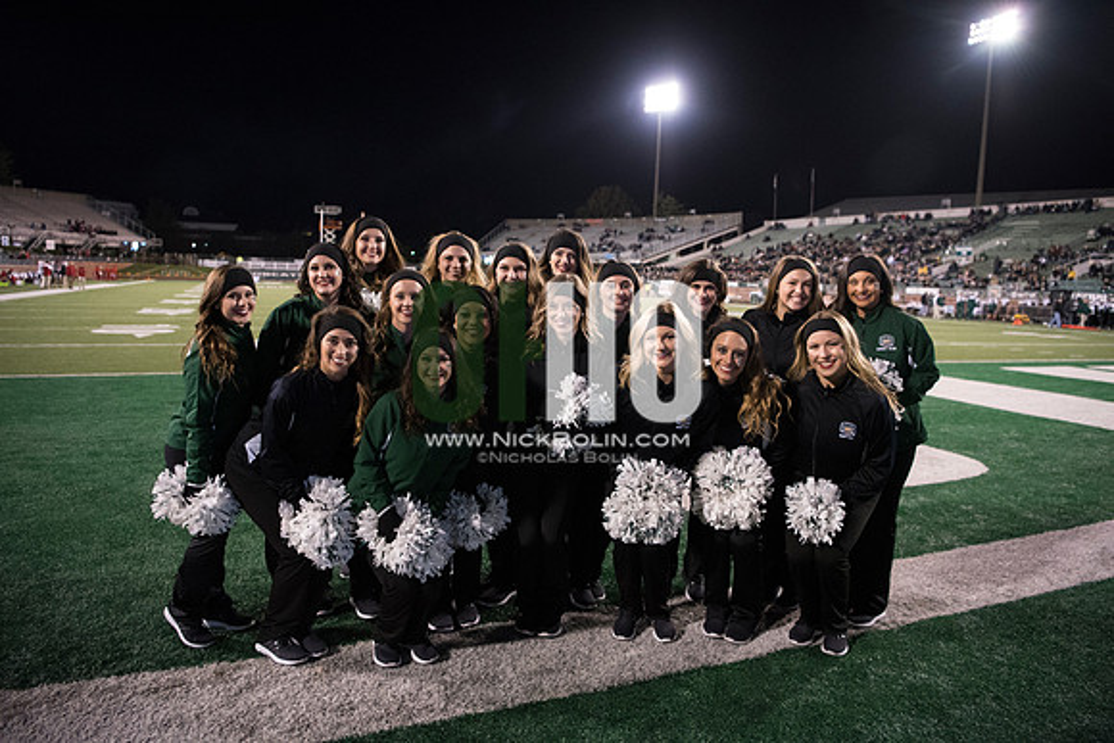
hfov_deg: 73.7
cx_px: 557
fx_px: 743
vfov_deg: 53.2
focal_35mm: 24
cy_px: 372
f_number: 3.2
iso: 4000
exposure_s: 1/800
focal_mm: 24
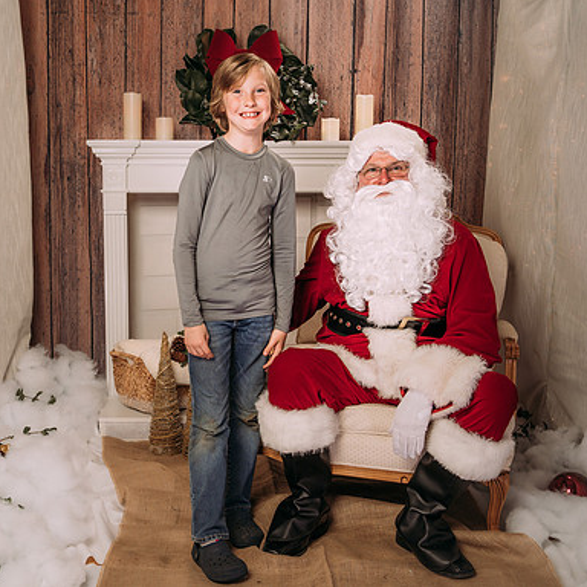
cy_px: 298
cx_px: 202
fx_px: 902
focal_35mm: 47
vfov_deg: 36.1
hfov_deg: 35.7
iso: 100
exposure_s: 1/100
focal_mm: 35
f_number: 6.3
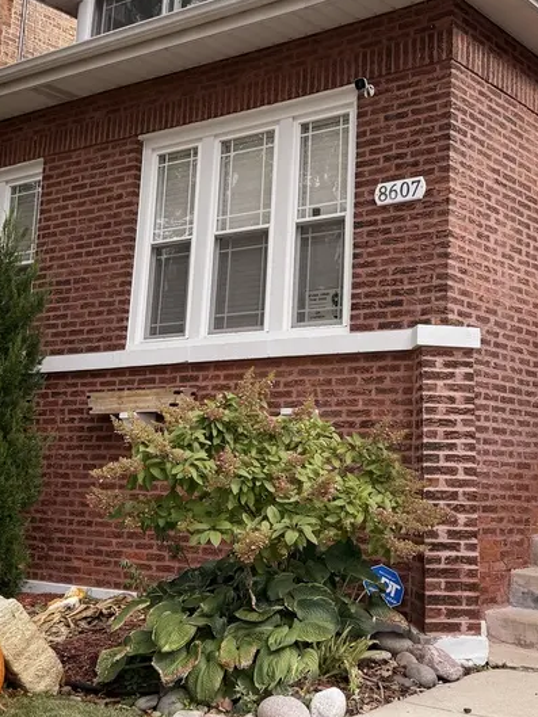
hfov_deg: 29.2
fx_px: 1015
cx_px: 402
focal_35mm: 49
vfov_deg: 38.7
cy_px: 279
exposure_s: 1/2703
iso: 100
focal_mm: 6.76
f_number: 1.78
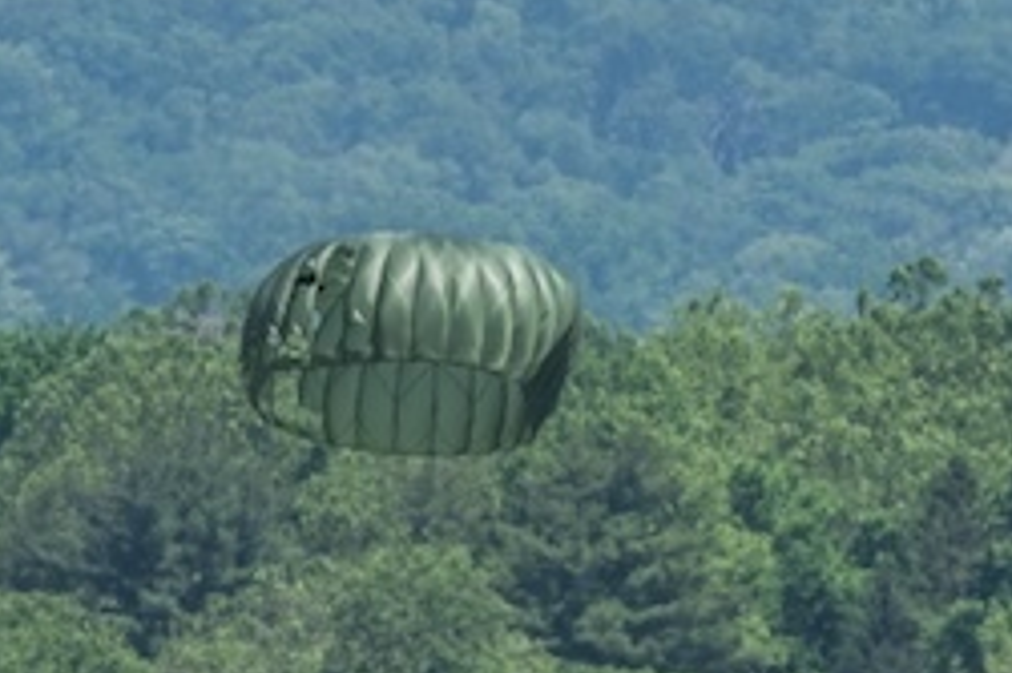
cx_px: 1407
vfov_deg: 0.8
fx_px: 48767
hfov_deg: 1.2
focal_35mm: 1736
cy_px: -34
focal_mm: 340
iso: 64
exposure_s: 1/100
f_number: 10
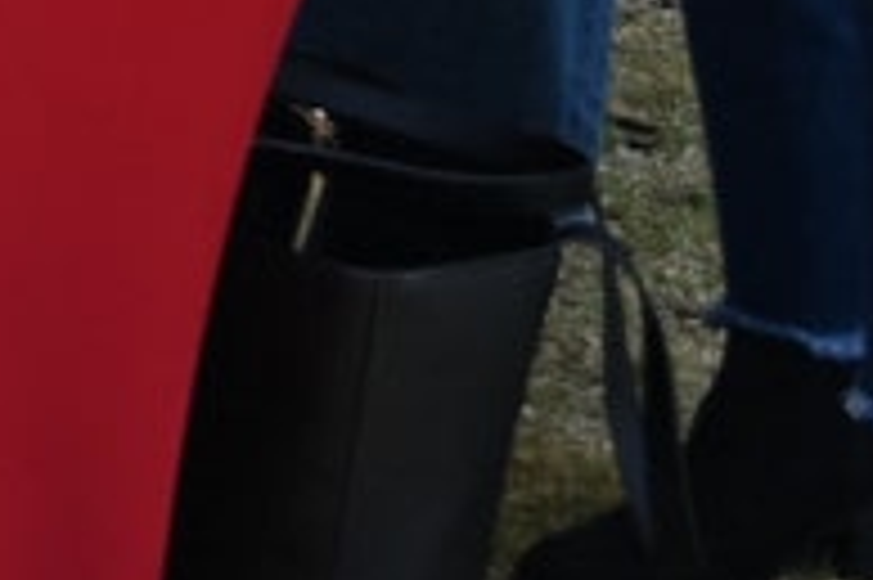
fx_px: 6300
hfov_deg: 7.2
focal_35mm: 260
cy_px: -1196
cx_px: -1539
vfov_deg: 5.0
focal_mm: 35
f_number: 5
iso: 200
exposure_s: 1/250
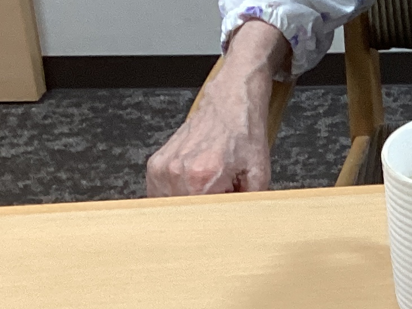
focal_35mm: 139
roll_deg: -1.5
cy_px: -37
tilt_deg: -20.6
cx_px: 642
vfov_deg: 10.5
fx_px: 1654
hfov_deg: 13.3
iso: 200
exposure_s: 1/50
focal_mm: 3.3
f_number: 2.4
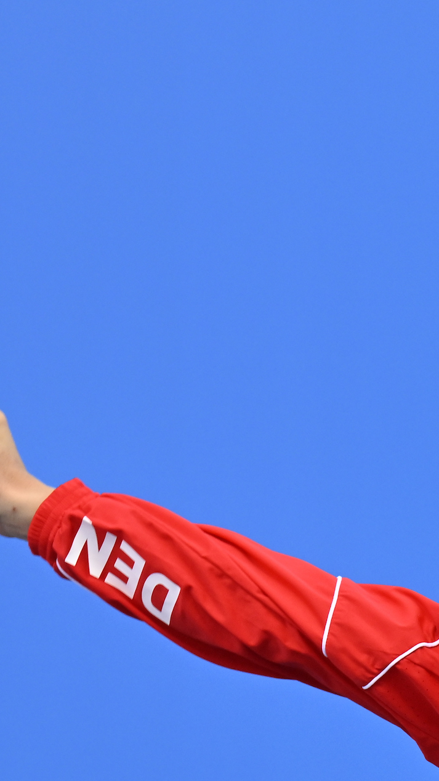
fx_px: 12316
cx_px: 402
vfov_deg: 3.6
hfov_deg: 2.0
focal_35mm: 595
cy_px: 870
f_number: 4.5
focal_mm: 150
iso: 320
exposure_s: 1/1600
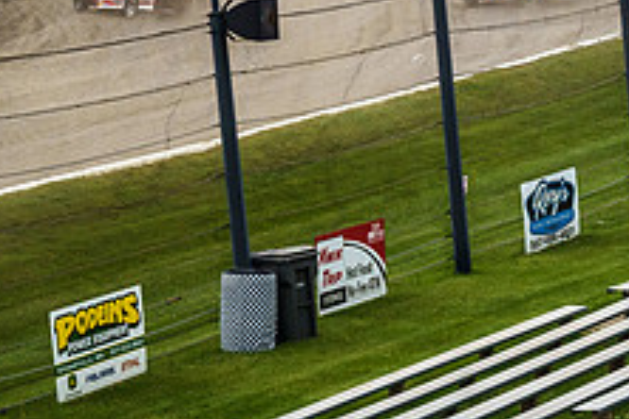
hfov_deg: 9.9
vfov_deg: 6.6
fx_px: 3634
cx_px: 379
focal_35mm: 208
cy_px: 5
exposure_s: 1/1600
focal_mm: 70
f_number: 4.5
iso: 1600
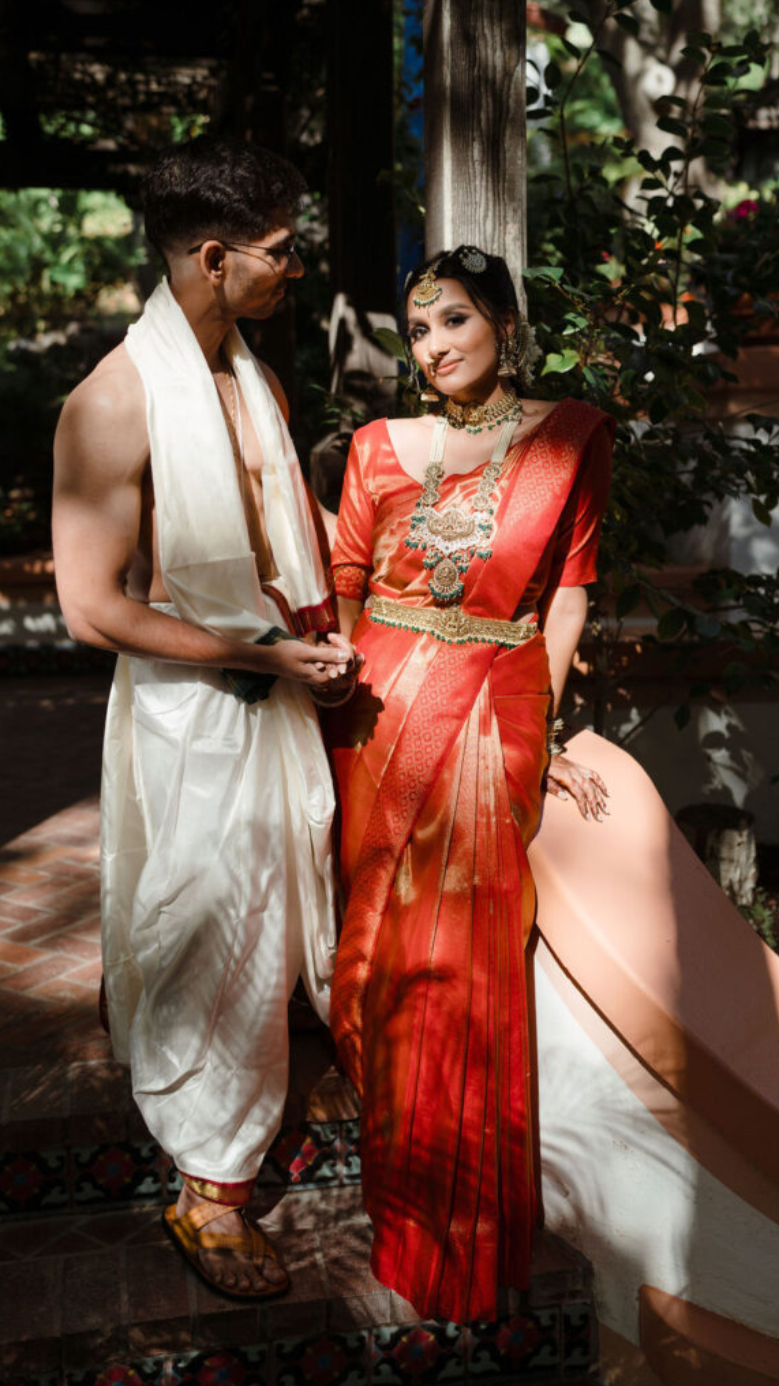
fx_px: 1359
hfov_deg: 32.0
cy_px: 692
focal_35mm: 37
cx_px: 359
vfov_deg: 54.0
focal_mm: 35
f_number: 2.2
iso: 200
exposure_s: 1/3200
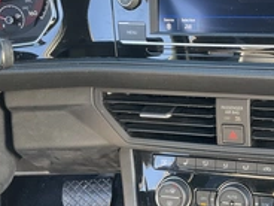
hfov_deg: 29.6
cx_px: 240
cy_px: 96
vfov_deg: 23.3
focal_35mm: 63
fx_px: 499
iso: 64
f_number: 1.8
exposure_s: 1/73
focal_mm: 3
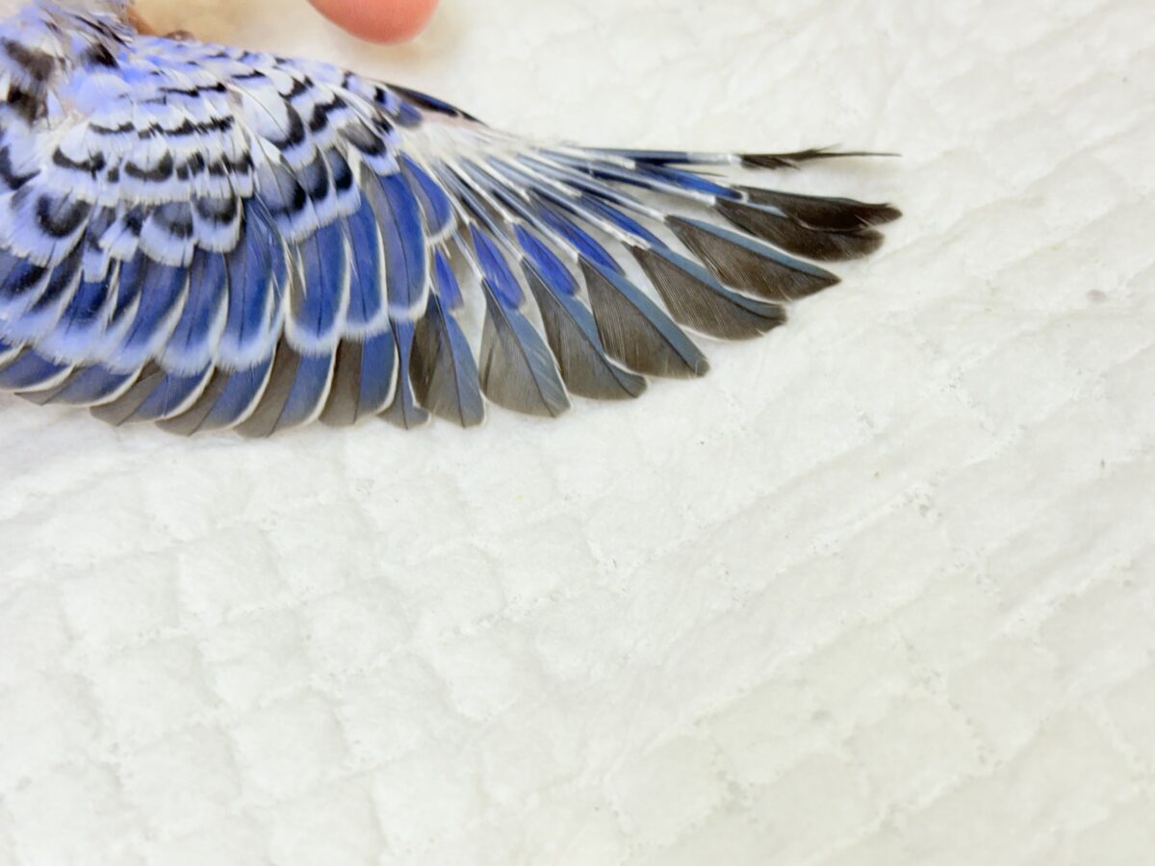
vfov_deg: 28.0
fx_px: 1735
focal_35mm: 52
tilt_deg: -48.2
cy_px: 433
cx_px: 578
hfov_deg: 36.8
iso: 40
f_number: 1.6
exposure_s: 1/50
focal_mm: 5.96
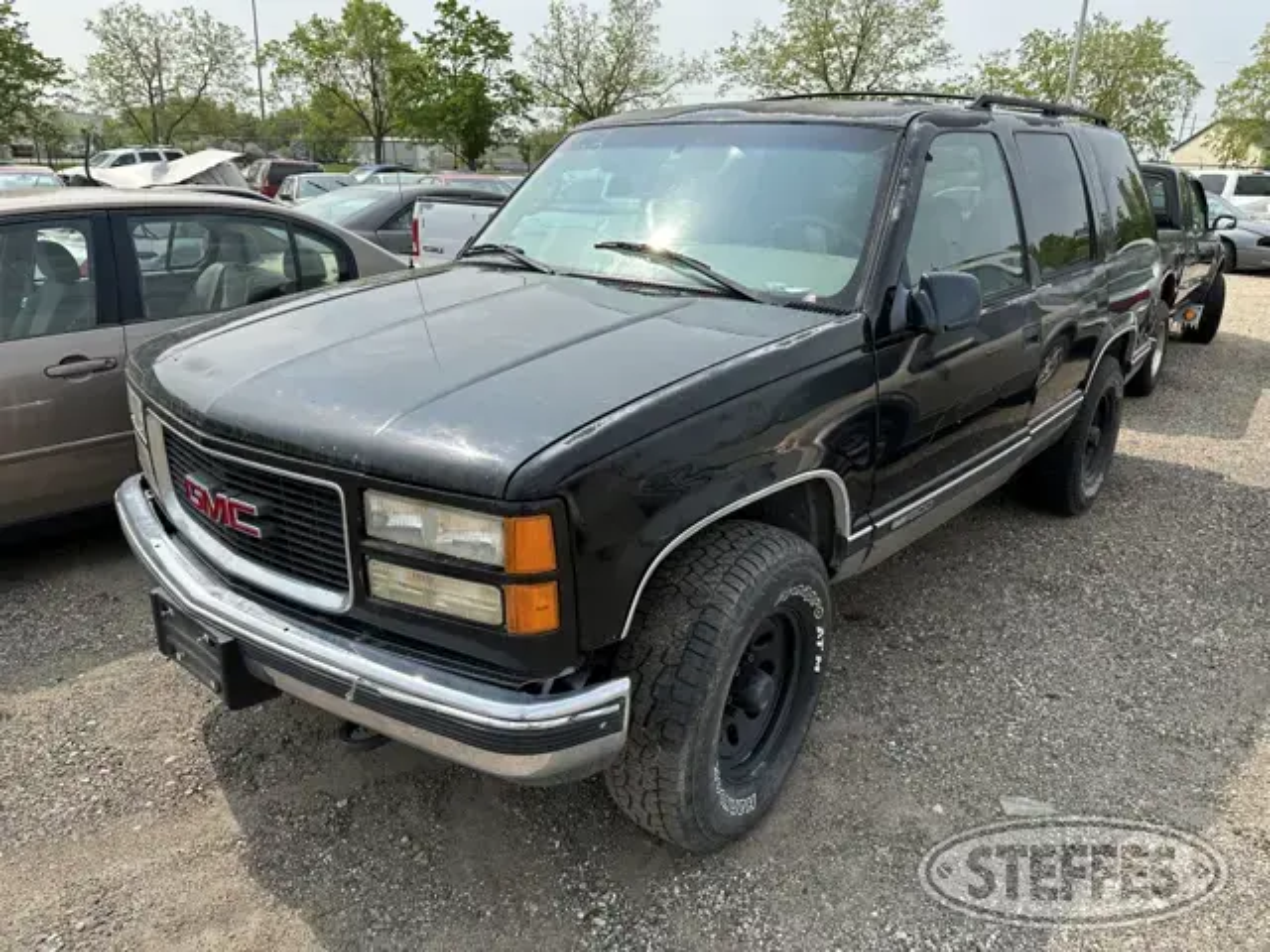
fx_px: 881
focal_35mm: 24
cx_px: 635
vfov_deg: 56.8
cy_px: 476
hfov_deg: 71.6
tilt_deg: -16.9
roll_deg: +1.5
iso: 80
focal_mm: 6.86
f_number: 1.78
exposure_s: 1/3058
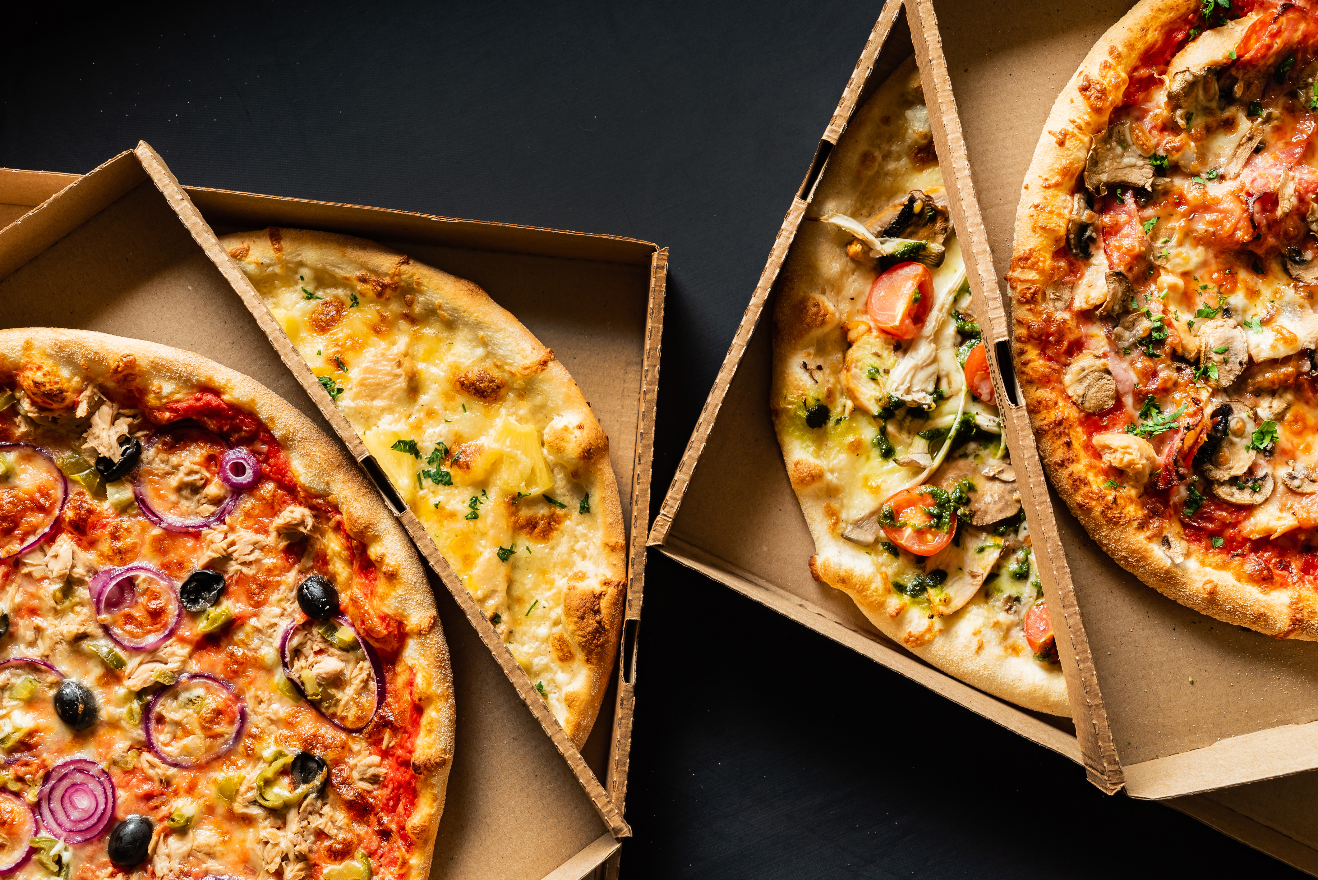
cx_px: 659
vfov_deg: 26.5
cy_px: 440
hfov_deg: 38.9
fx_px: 1868
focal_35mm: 51
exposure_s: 1/100
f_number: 9
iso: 200
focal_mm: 51
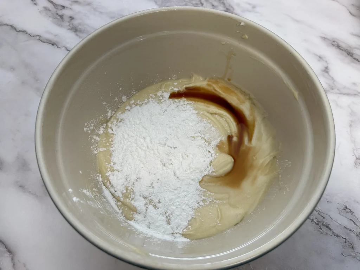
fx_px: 250
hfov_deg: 71.6
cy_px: 135
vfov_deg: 56.8
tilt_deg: -63.1
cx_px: 180
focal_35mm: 24
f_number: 1.78
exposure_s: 1/60
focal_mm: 6.86
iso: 125
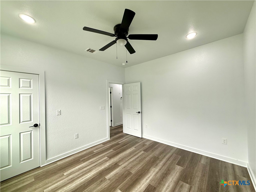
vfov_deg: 85.7
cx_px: 128
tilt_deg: +1.4
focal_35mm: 14
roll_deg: +1.4
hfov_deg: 102.1
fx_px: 104
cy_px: 96
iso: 125
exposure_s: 1/120
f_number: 2.2
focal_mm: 2.22
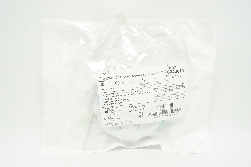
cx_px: 126
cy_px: 84
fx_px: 261
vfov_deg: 35.4
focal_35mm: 38
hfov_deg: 51.3
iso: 400
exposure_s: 1/15
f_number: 11
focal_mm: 25
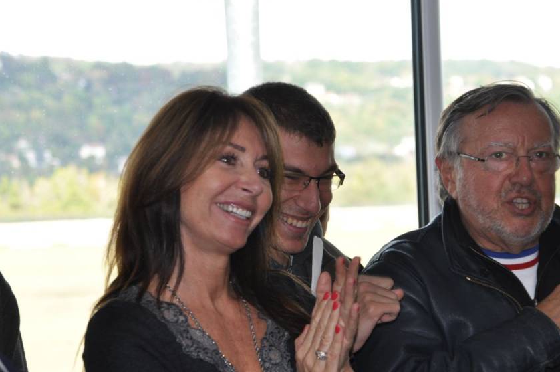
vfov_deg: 8.3
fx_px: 2563
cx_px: 320
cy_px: 193
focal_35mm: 165
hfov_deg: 12.5
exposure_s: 1/160
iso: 400
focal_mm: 90
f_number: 5.3
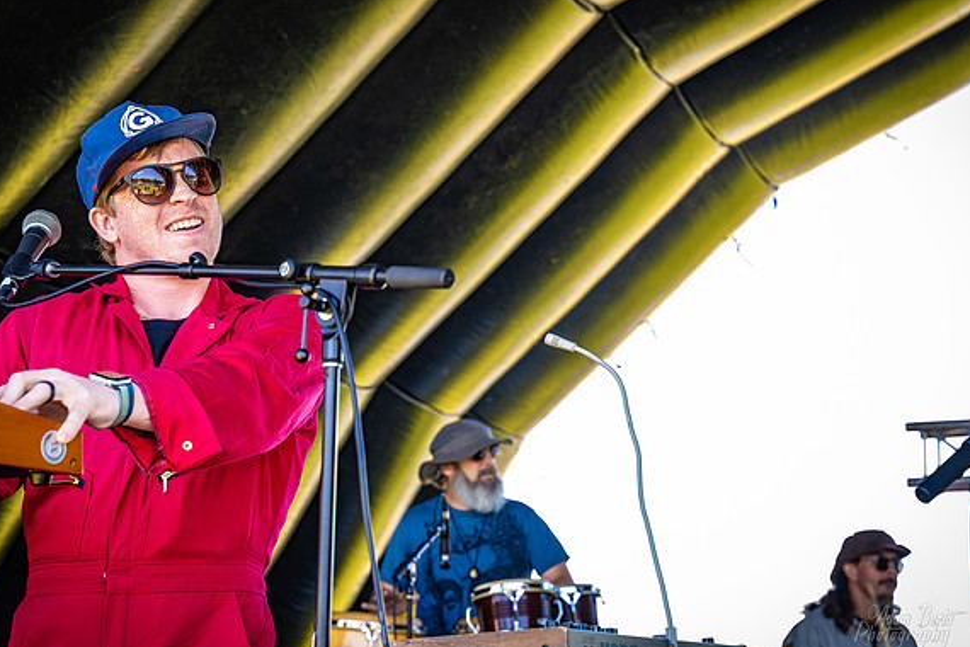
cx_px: 482
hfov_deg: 33.4
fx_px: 1617
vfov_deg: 22.6
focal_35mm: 60
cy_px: 321
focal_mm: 59
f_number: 5.6
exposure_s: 1/160
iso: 1000
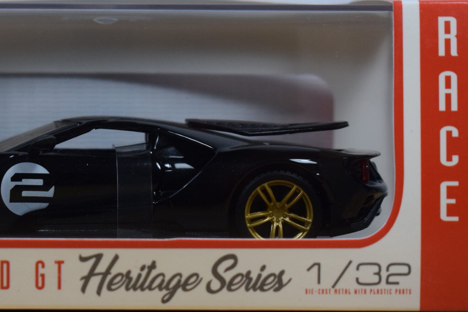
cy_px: 157
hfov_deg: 14.4
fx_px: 1844
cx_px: 100
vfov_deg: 9.7
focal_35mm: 142
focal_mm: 55
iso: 1000
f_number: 5.6
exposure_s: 1/500
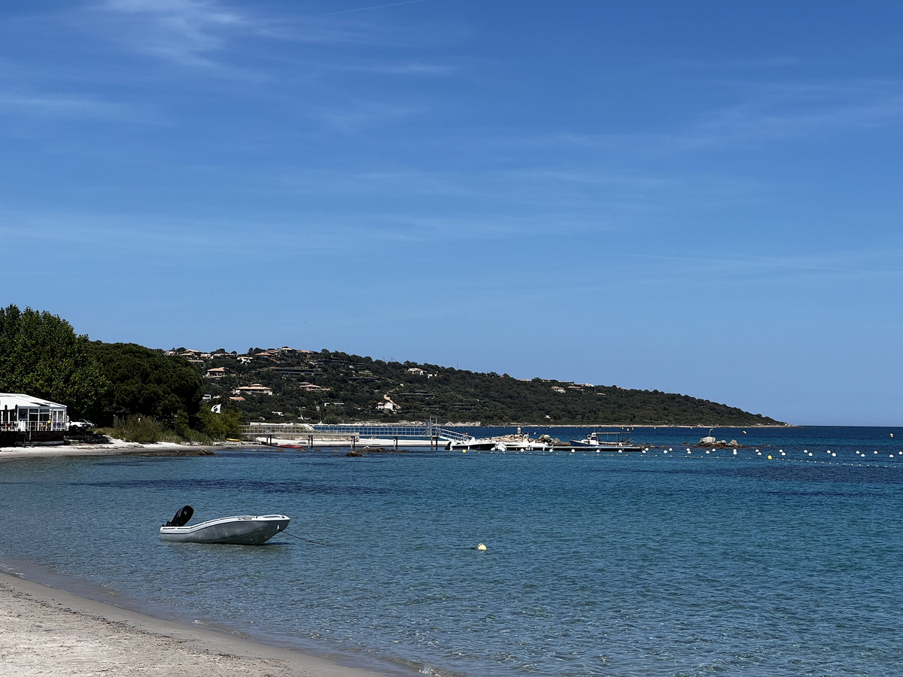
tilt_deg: +2.8
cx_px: 452
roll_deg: -0.5
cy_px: 338
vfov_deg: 19.1
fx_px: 2009
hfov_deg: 25.3
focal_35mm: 77
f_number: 2.8
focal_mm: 9
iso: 32
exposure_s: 1/1206
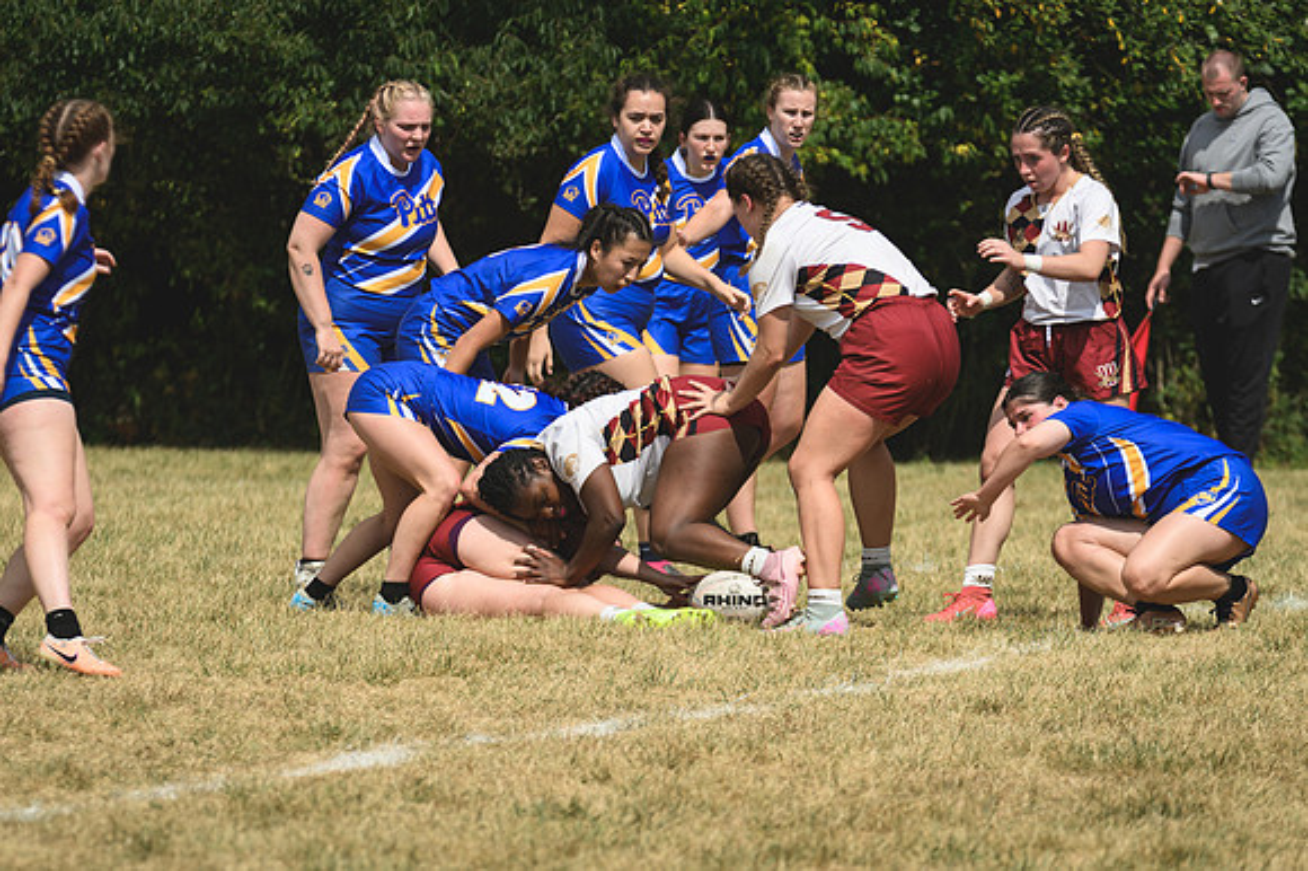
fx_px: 18519
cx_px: 654
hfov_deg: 4.0
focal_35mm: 510
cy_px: 436
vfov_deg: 2.7
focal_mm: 340
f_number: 6
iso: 110
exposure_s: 1/1000
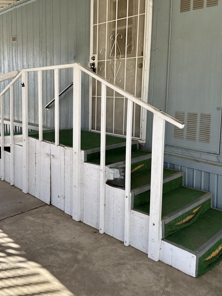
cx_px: 81
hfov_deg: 43.7
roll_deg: +0.7
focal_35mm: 32
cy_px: 117
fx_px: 274
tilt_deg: -10.2
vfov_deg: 56.3
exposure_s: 1/654
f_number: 1.78
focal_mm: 6.76
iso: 80
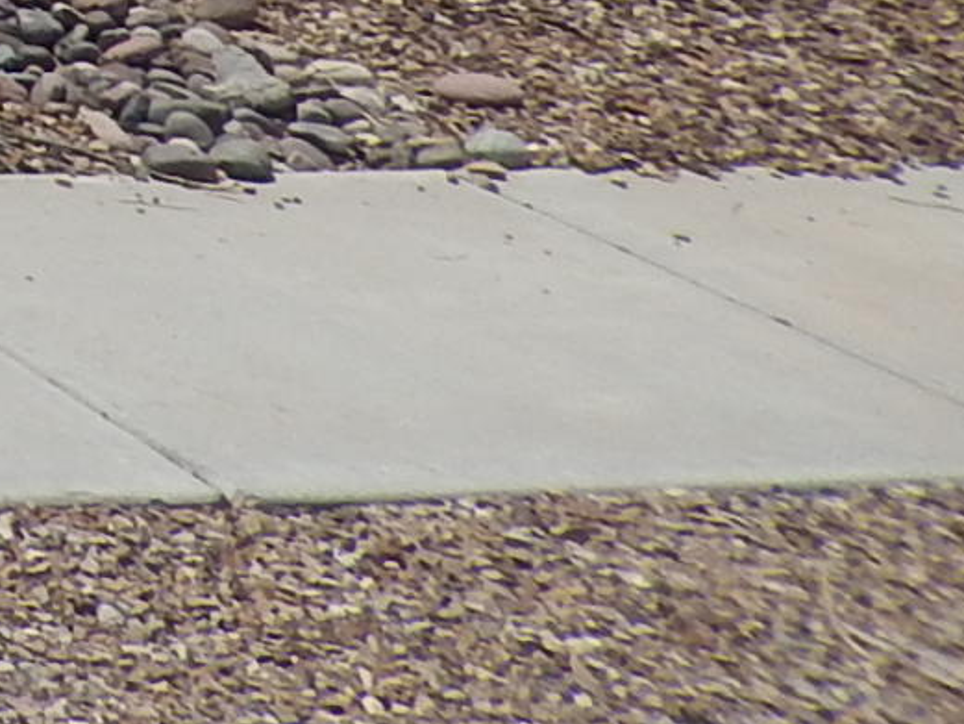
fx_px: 4011
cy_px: -1146
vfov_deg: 9.0
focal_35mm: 144
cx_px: -1784
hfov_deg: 10.4
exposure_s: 1/640
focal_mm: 4.5
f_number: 6.8
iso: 125
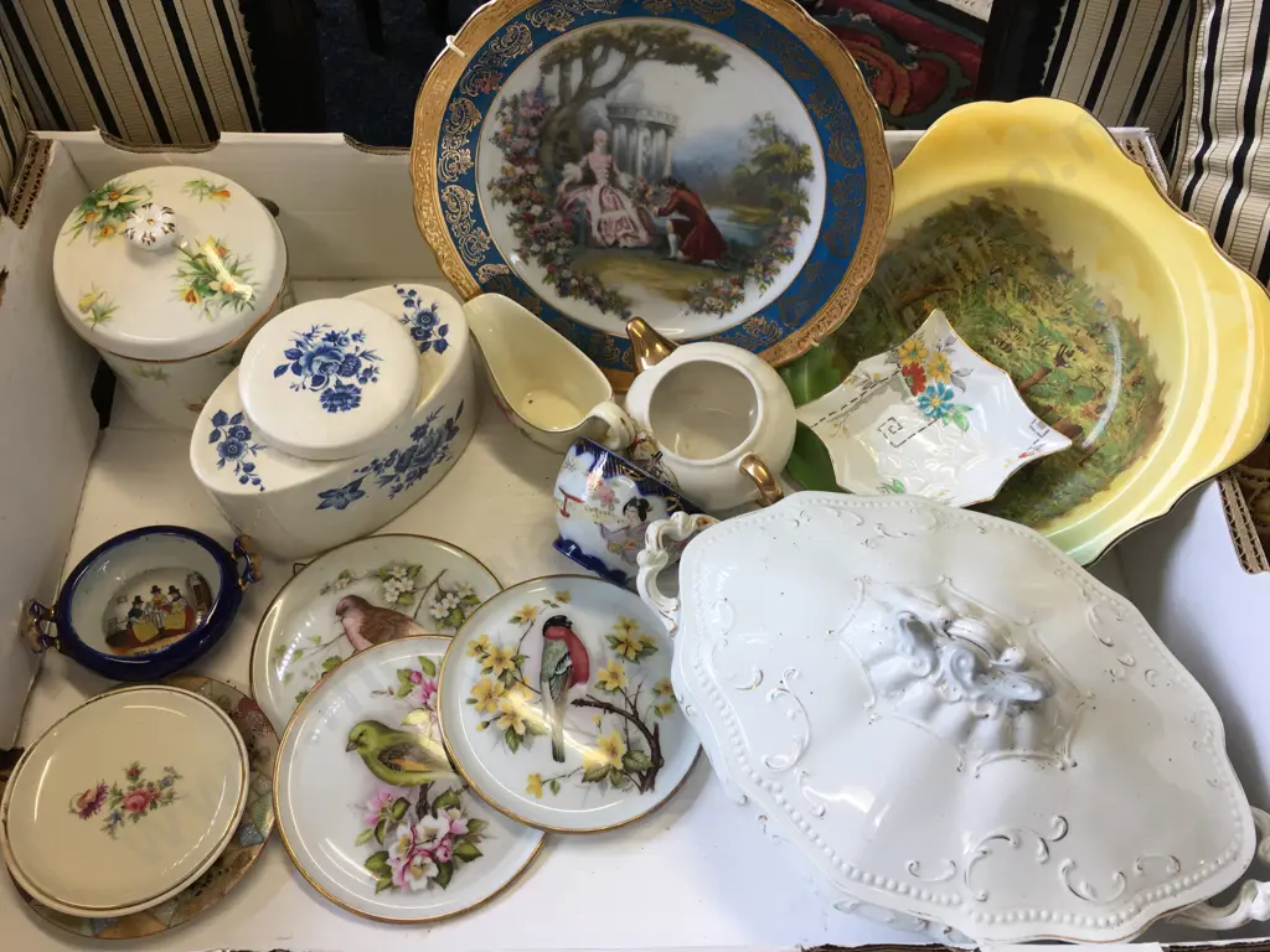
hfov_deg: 61.7
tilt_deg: -57.3
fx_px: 1064
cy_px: 476
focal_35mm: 29
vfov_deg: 48.2
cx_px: 635
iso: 40
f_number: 2.2
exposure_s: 1/100
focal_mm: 4.15
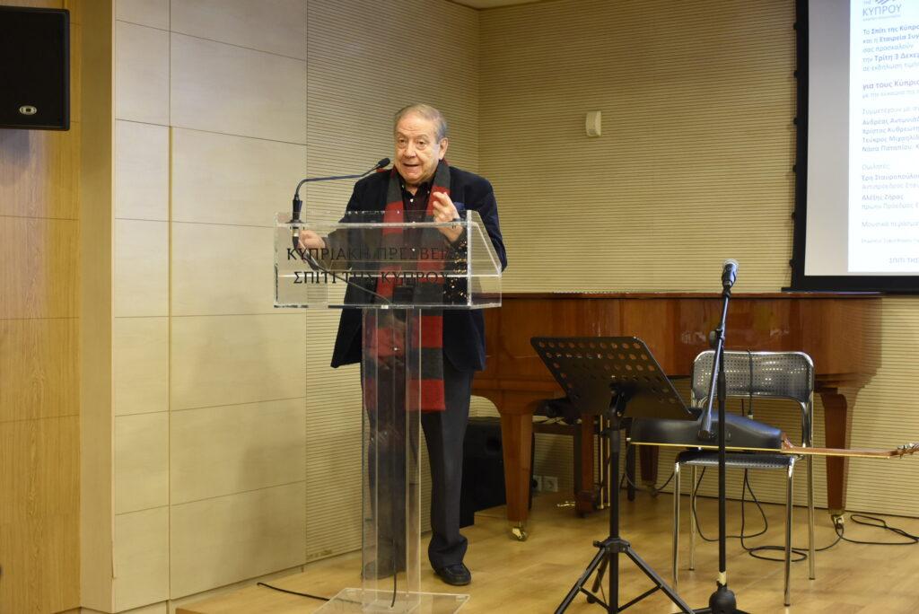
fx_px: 1303
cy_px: 307
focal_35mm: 51
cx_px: 460
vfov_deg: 26.5
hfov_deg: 38.9
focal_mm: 34
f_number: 4.2
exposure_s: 1/40
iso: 1600
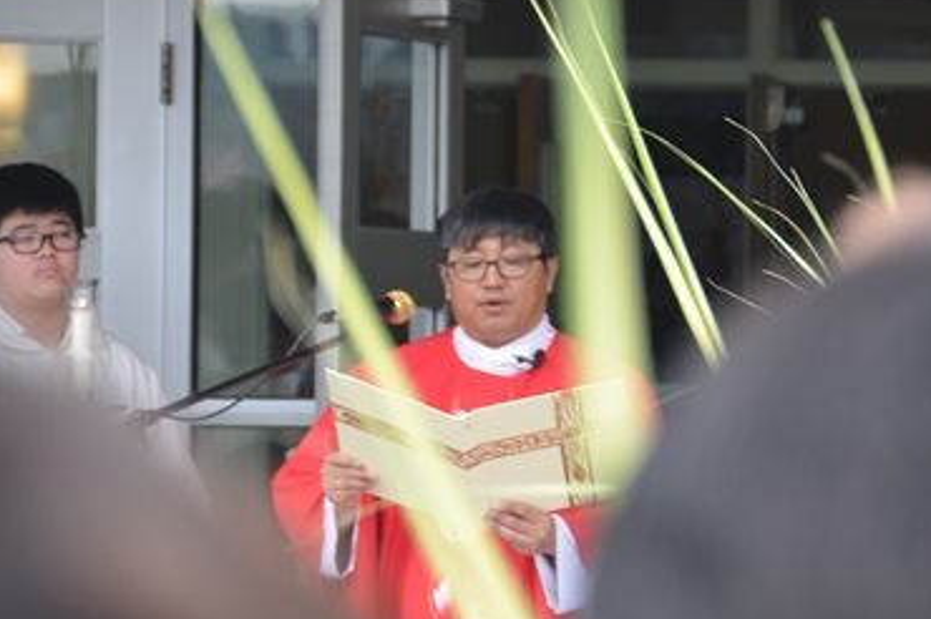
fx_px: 8035
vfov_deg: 4.4
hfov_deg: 6.6
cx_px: 481
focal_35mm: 311
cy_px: 257
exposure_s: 1/160
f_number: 6.3
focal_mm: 120
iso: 200
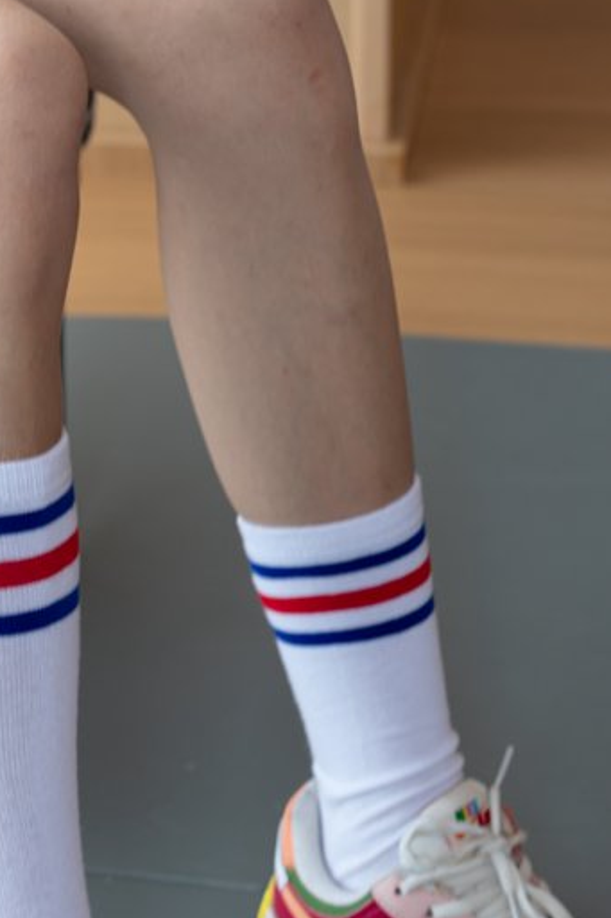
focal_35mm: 102
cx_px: -54
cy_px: 264
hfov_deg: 13.2
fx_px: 2598
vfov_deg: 19.9
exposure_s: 1/30
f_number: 4
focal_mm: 35
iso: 200
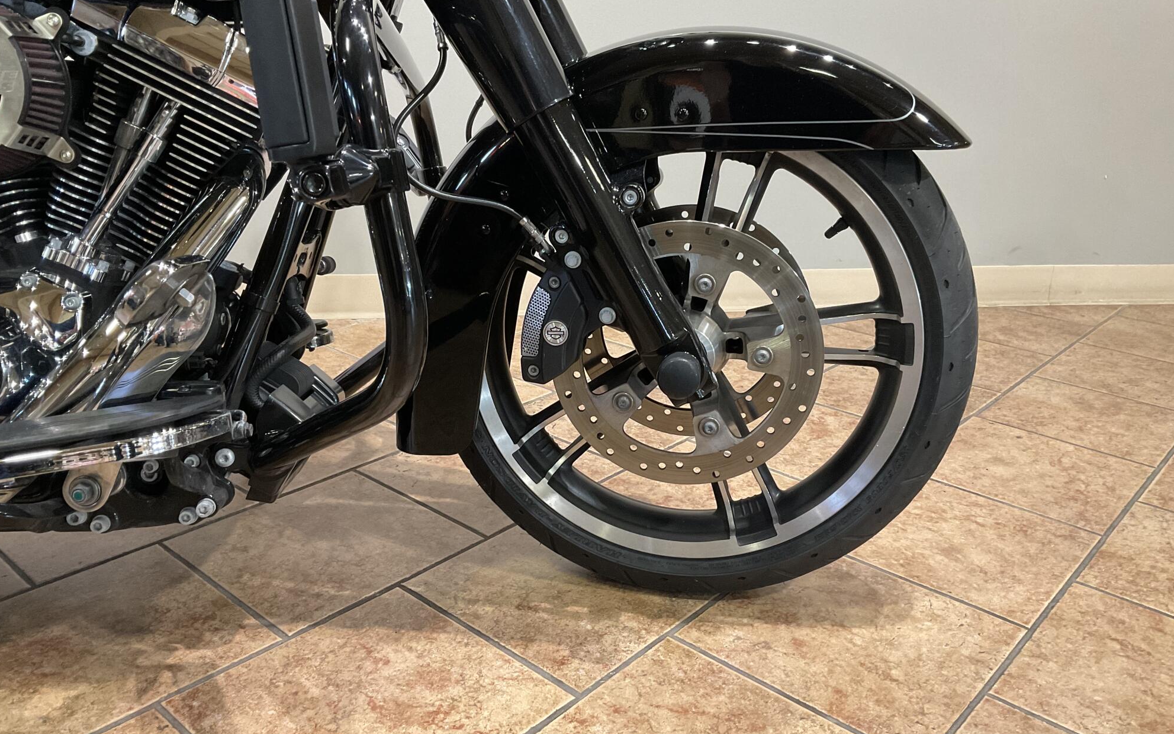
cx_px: 586
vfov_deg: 40.6
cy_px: 353
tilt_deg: -19.5
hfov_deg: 61.2
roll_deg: -1.6
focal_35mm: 31
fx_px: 992
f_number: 1.8
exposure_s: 1/60
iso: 160
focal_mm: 3
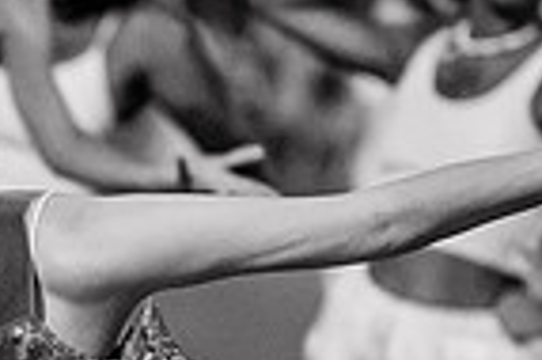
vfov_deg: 4.5
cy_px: 296
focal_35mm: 305
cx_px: -102
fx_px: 4587
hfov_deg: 6.7
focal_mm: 50
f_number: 1.2
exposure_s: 1/250
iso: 2000
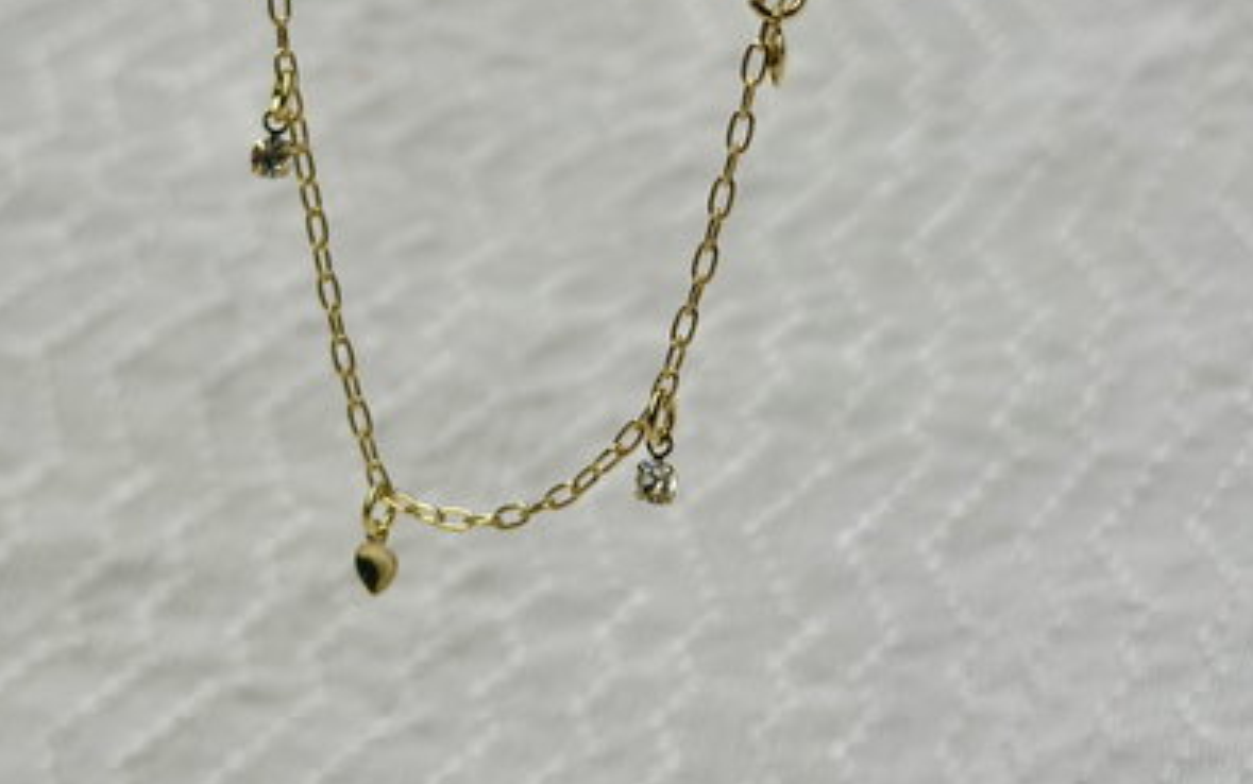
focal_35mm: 69
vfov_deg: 18.5
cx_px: 628
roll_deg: -3.2
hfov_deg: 29.8
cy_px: 62
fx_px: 2357
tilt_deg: -6.0
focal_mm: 6.86
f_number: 1.78
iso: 80
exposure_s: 1/1050
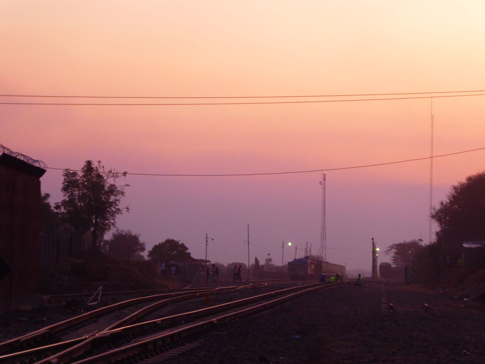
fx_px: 1891
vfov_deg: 11.0
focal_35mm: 135
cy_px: 182
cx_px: 242
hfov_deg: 14.6
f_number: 5.3
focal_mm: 24.2
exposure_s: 1/10
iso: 400
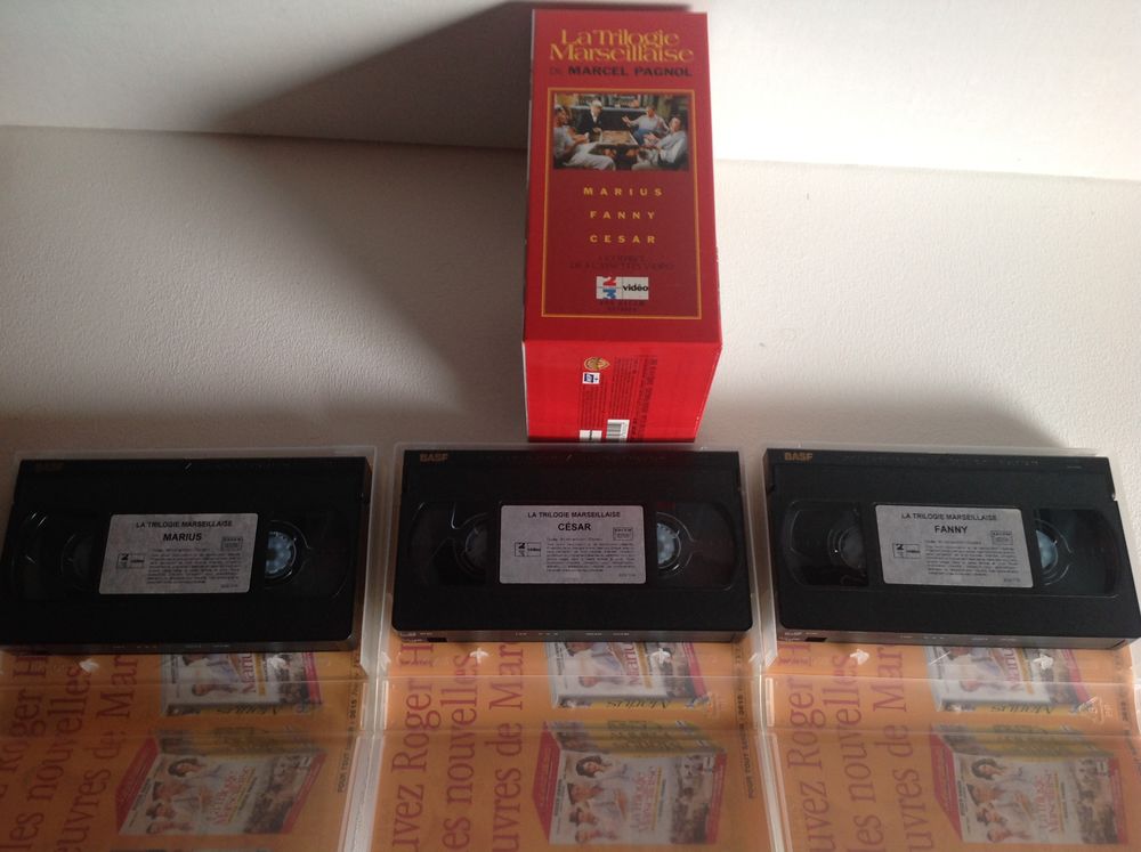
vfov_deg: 40.6
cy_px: 426
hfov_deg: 52.7
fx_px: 1152
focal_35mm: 35
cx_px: 570
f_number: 2.4
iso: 80
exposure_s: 1/15
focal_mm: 4.28
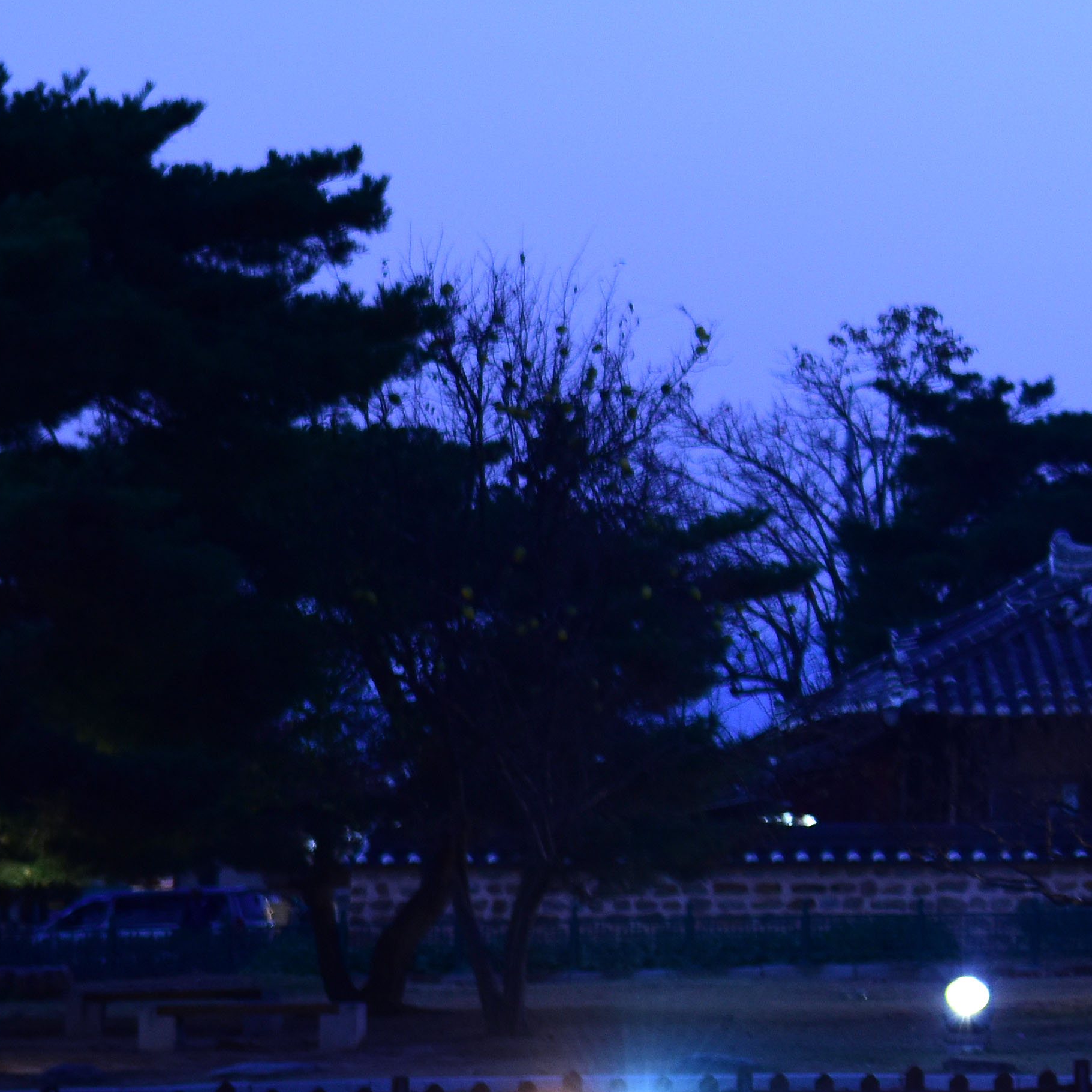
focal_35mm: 213
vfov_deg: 8.2
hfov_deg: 7.9
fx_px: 7602
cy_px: 95
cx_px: 2054
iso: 400
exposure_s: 1/60
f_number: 3.2
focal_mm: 62
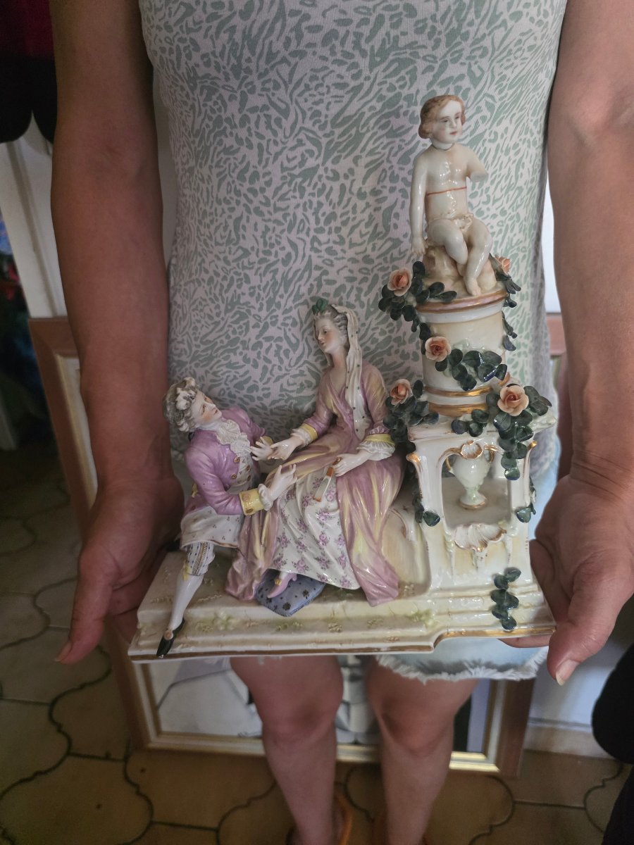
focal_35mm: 23
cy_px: 422
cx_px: 317
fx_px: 562
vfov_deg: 73.9
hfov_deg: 58.9
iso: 2500
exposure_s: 1/100
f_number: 1.7
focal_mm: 6.3
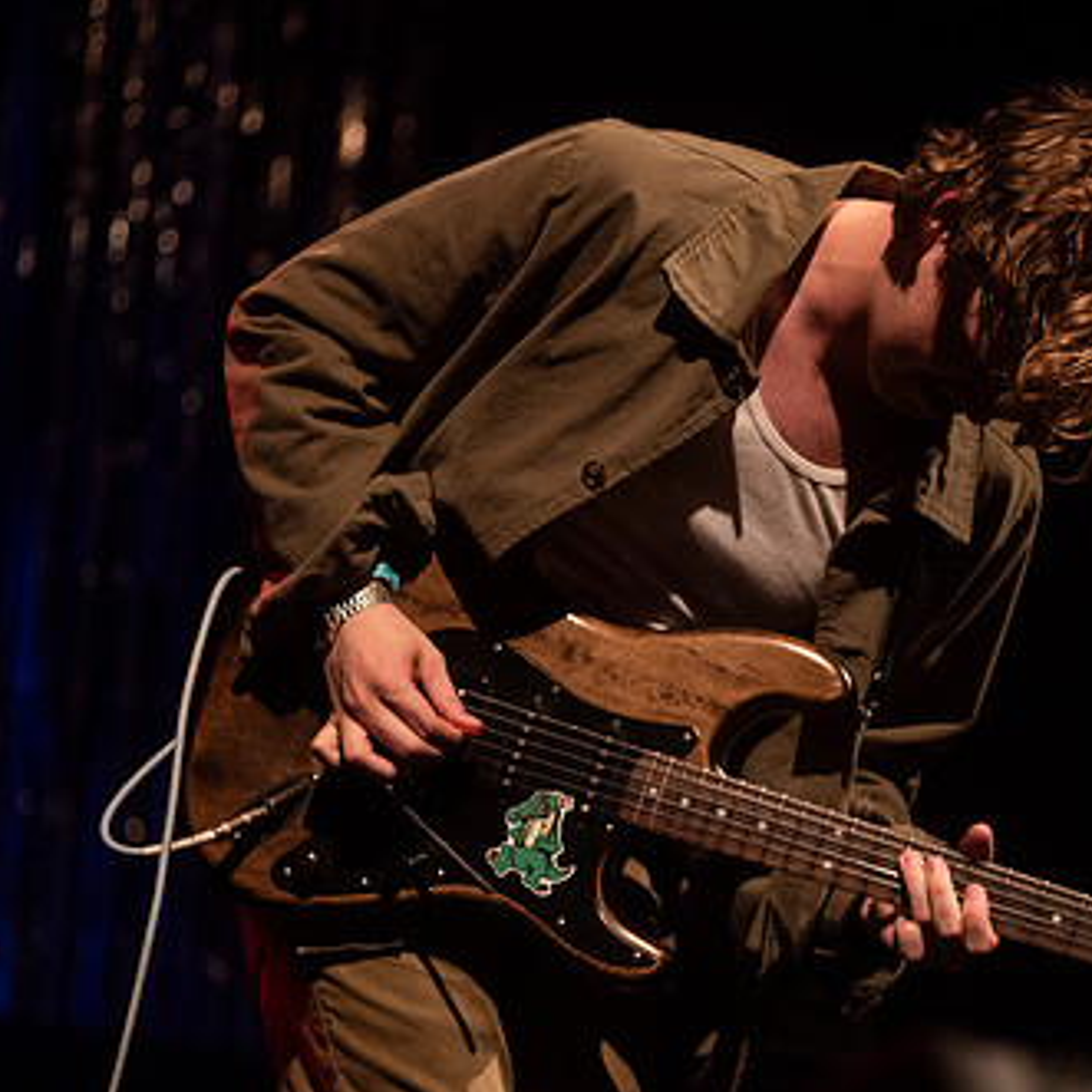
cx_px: 821
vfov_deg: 14.6
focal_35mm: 119
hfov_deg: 14.6
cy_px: 609
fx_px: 4247
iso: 2500
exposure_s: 1/200
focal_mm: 80
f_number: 3.2
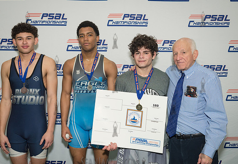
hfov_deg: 45.9
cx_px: 105
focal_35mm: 42
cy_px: 81
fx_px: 280
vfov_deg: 32.5
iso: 1600
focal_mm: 35
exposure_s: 1/250
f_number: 5
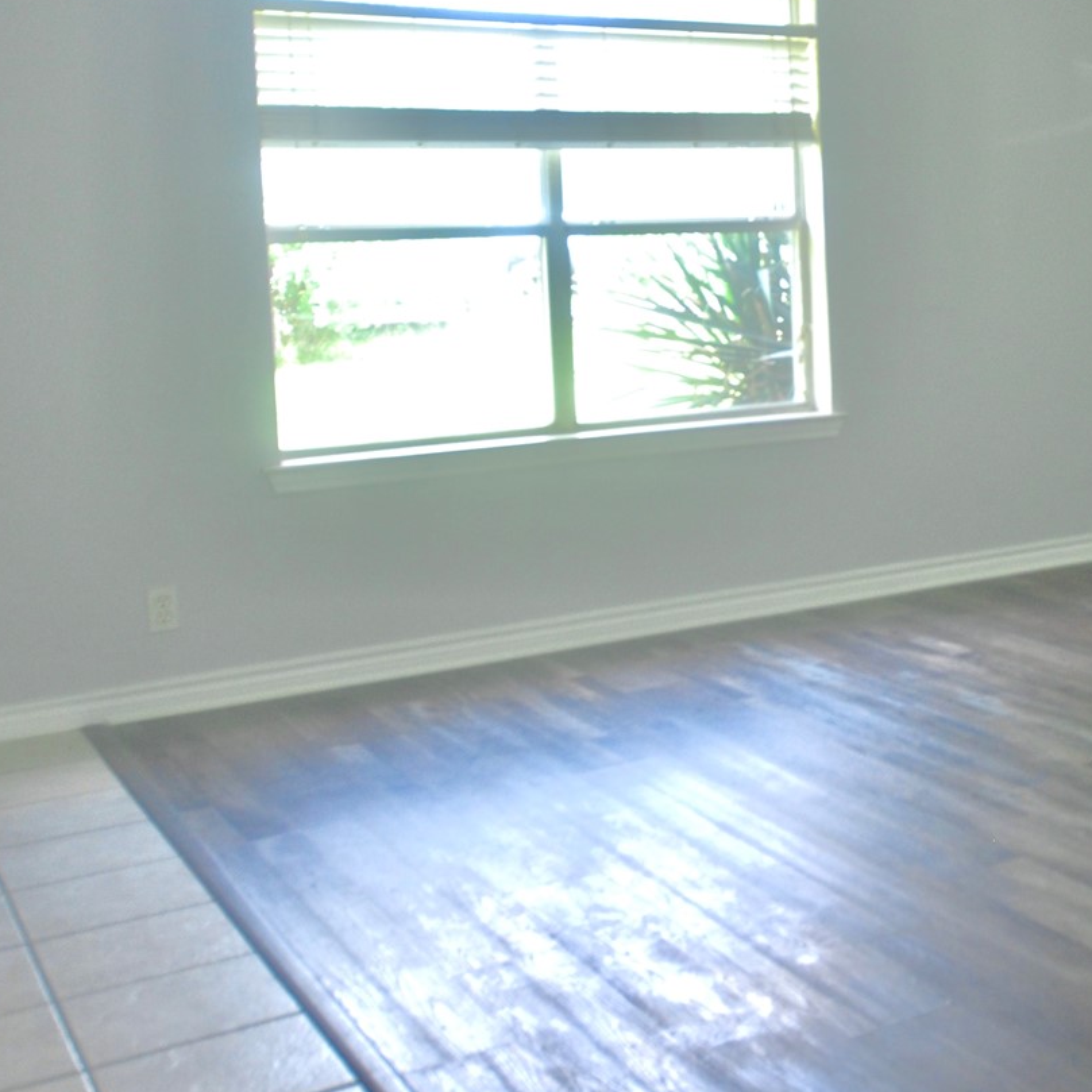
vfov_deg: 34.9
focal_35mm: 48
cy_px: 327
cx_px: 1153
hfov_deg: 31.9
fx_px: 1713
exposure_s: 1/80
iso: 400
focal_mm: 14
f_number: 3.5
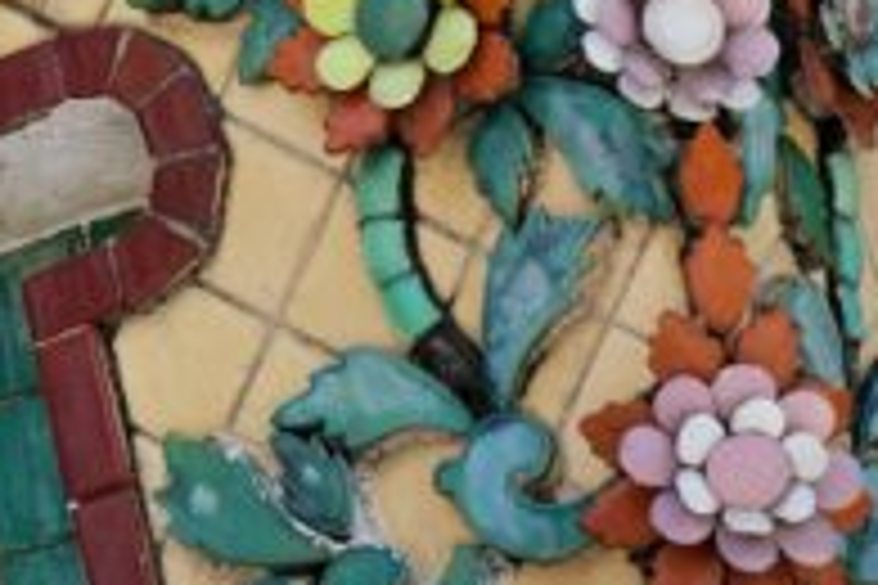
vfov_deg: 4.8
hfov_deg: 7.0
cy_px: -727
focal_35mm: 279
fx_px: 6804
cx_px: -1202
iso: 160
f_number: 4
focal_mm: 35
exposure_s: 1/500
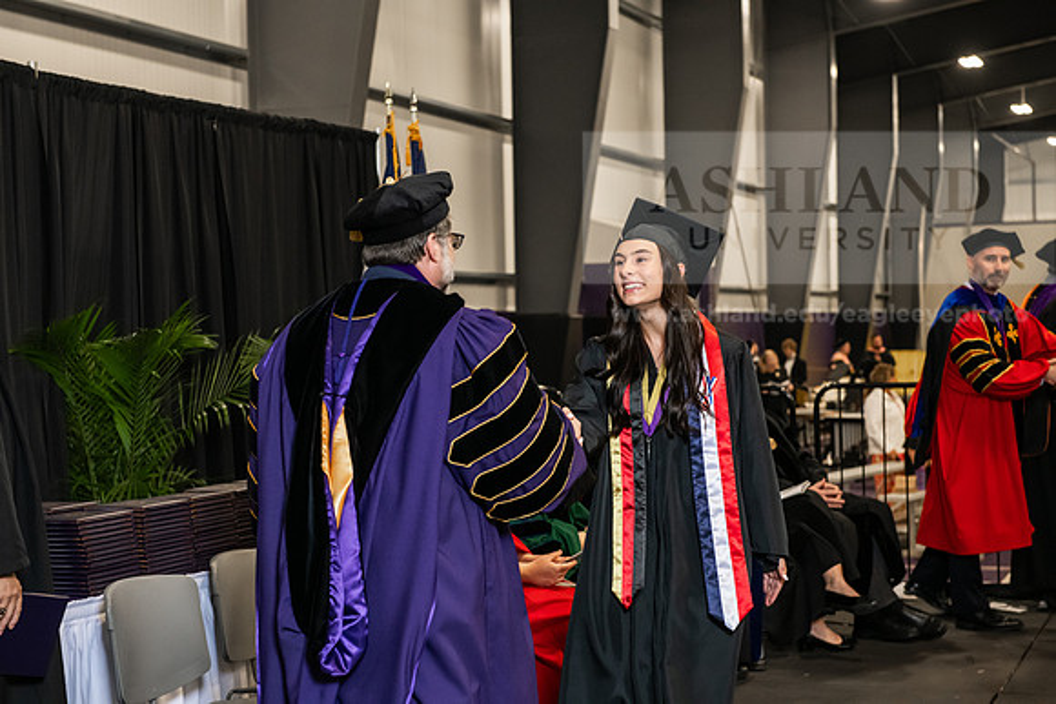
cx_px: 528
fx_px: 2054
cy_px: 352
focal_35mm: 70
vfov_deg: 19.5
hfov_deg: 28.8
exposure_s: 1/200
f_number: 5
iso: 2500
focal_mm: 70
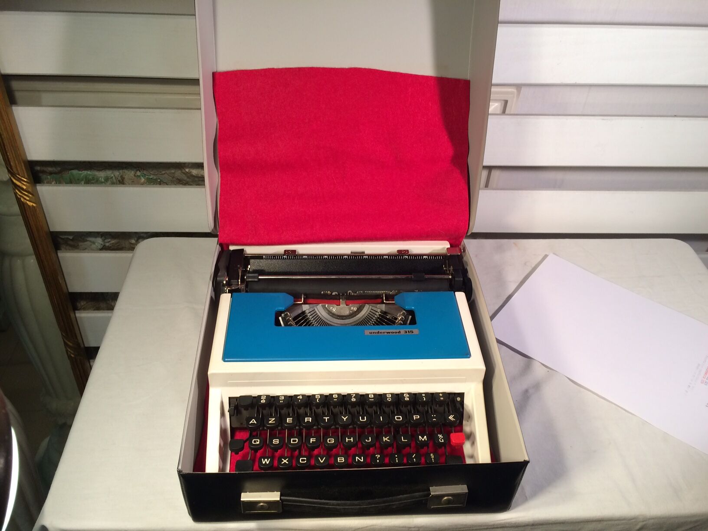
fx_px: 593
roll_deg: -2.4
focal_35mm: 29
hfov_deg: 61.7
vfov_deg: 48.2
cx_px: 354
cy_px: 266
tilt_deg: -40.7
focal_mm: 4.15
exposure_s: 1/33
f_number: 2.2
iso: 40
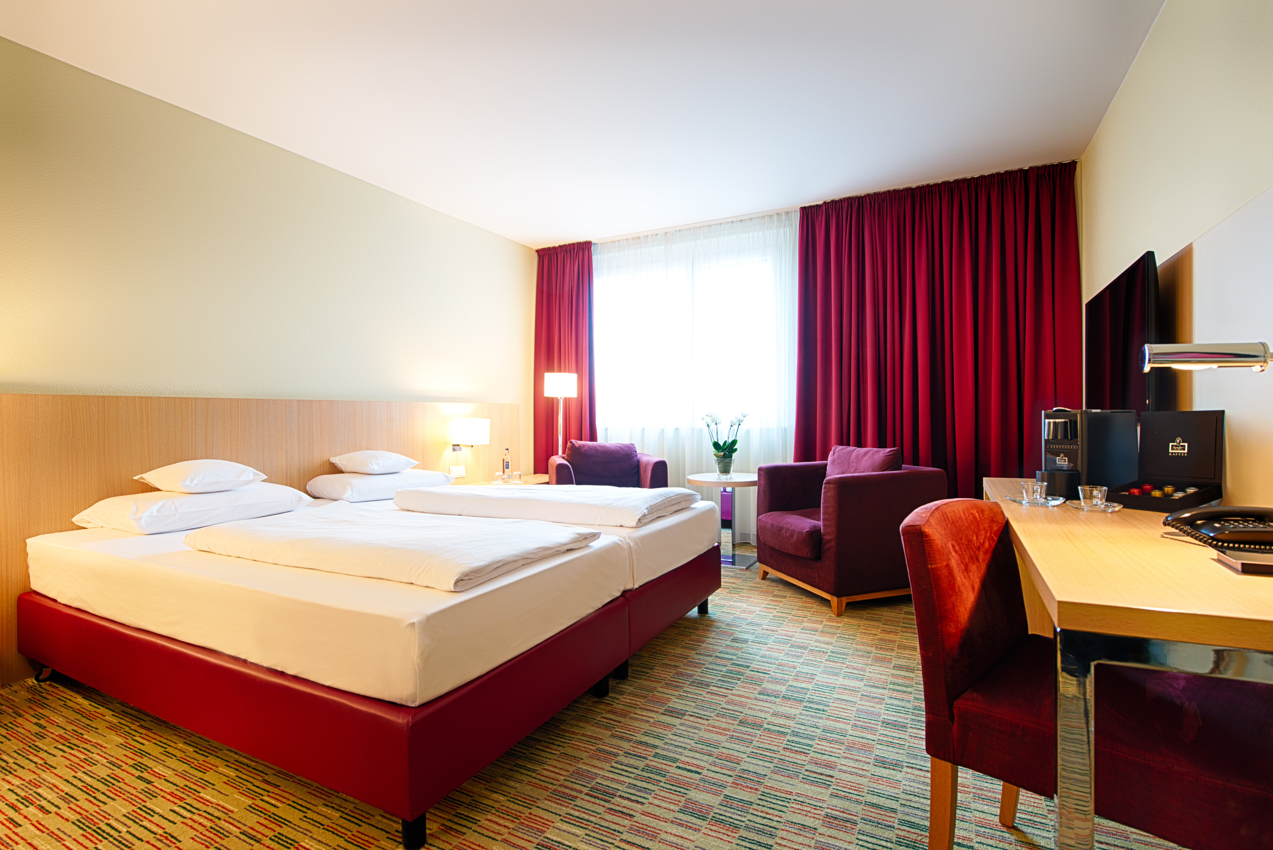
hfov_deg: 93.3
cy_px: 425
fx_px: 601
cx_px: 636
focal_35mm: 17
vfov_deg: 70.5
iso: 100
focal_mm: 17
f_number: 8
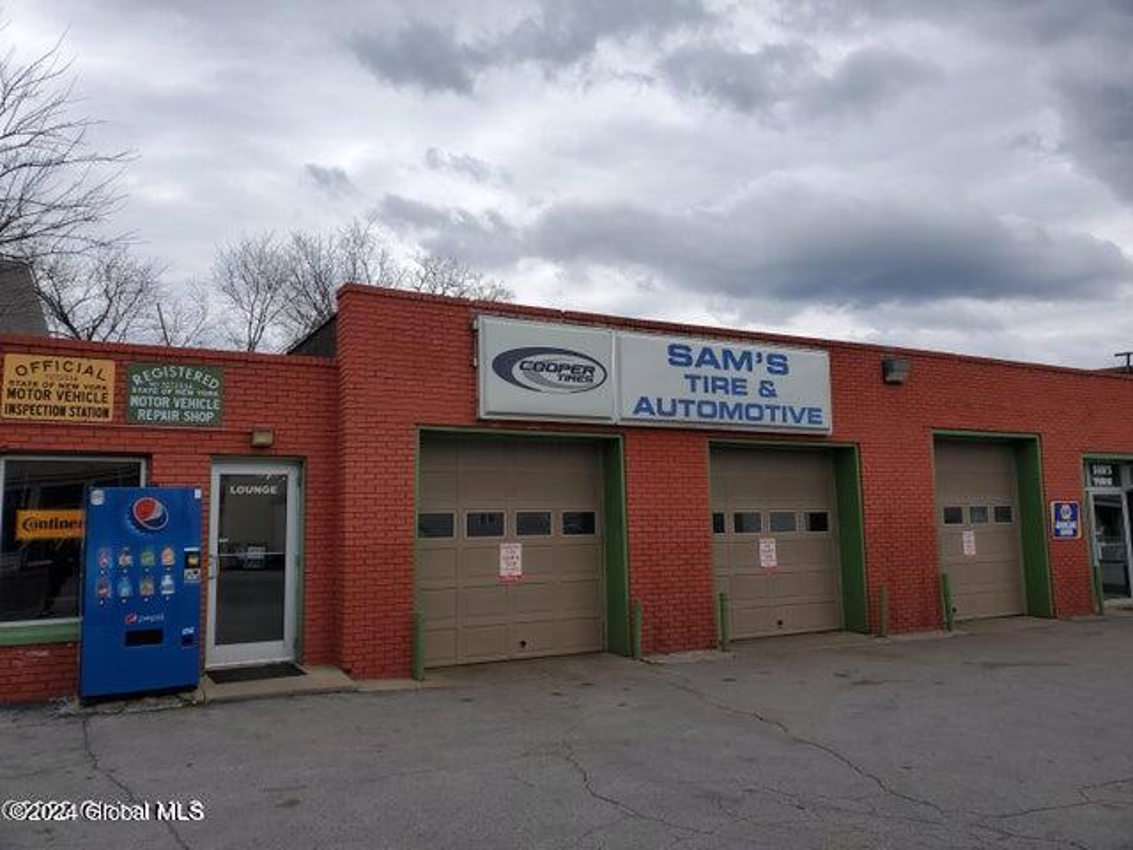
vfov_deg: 53.1
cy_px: 425
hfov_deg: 67.3
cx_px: 566
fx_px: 851
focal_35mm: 26
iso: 50
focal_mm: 4.3
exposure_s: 1/1567
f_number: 2.4
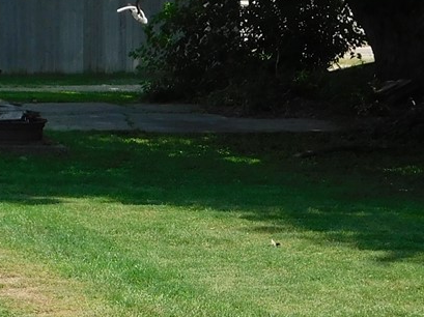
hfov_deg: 14.0
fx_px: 1726
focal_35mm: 141
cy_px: 276
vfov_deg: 10.5
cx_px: 175
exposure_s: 1/800
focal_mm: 6.3
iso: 125
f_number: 3.5
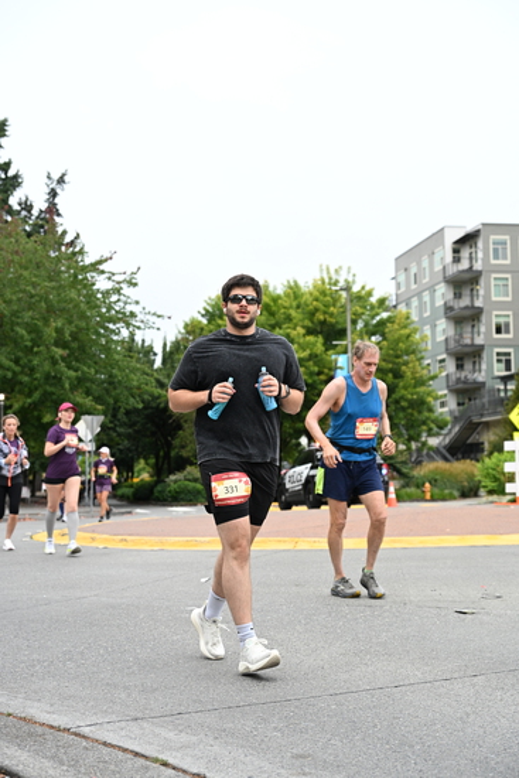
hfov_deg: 26.0
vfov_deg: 38.2
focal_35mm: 52
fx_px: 1124
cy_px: 389
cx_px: 260
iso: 1600
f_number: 4
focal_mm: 52
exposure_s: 1/800
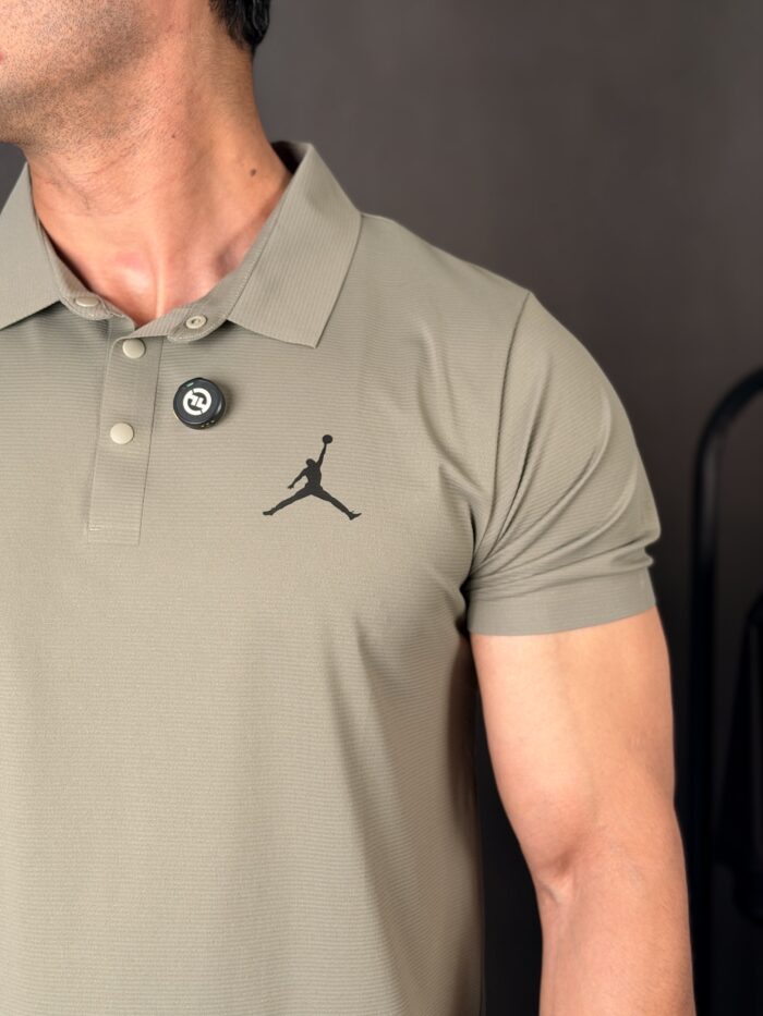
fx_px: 1410
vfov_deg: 39.7
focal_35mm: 48
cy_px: 508
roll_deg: +0.4
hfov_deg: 30.3
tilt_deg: -6.5
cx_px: 382
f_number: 1.78
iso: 50
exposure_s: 1/121
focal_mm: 6.76
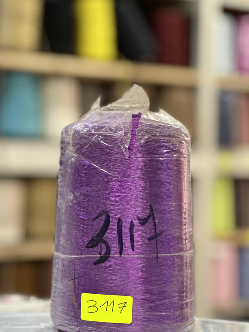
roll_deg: -1.9
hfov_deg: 16.2
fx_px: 873
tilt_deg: -1.3
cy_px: 188
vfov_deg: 21.5
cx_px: 114
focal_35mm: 91
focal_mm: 9
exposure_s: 1/33
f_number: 2.8
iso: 200
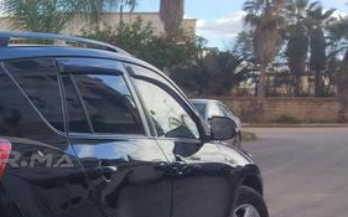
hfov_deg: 28.9
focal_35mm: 64
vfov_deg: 20.2
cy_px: 142
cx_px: -36
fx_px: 606
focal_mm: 3.6
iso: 100
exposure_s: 1/621
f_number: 1.8
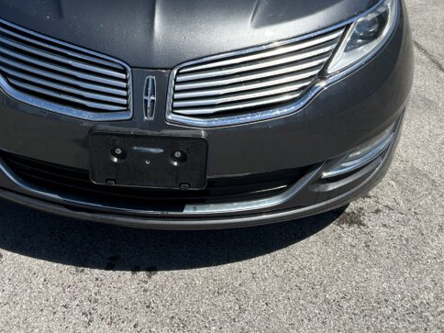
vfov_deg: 25.3
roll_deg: -3.0
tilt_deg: -16.5
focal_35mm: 55
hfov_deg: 34.5
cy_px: 6
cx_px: 140
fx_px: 705
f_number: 1.5
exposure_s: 1/3257
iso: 50
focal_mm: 5.7
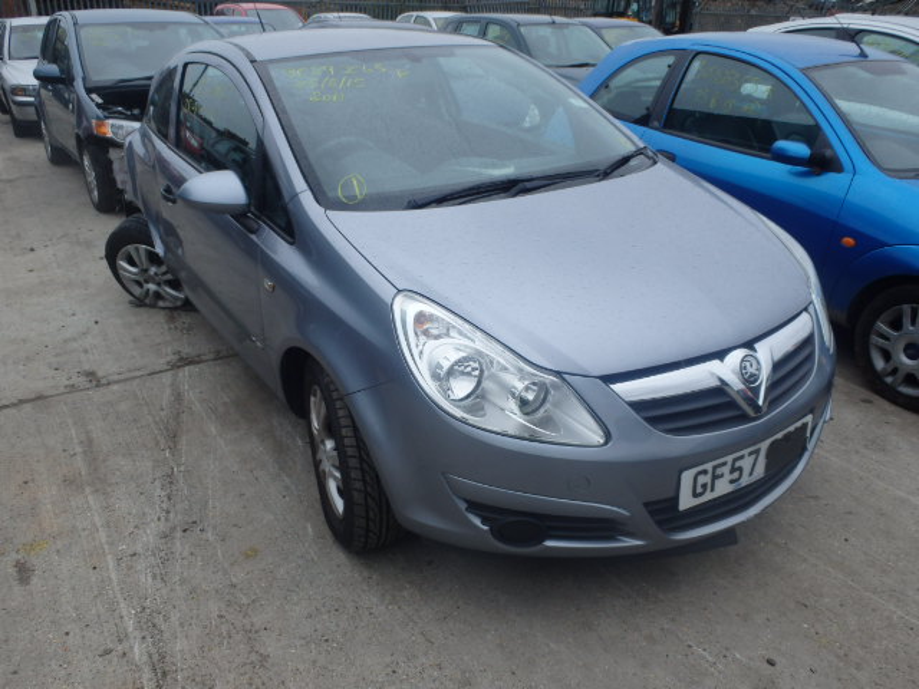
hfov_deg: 63.4
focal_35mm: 28
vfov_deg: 49.7
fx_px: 743
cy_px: 344
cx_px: 460
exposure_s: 1/400
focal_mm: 5
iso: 125
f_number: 3.9
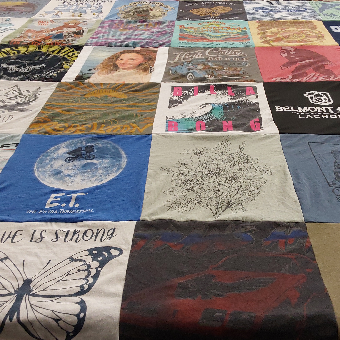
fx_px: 400
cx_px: 201
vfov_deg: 46.0
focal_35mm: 36
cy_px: 171
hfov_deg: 45.8
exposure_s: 1/60
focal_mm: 2.91
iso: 125
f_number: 1.9
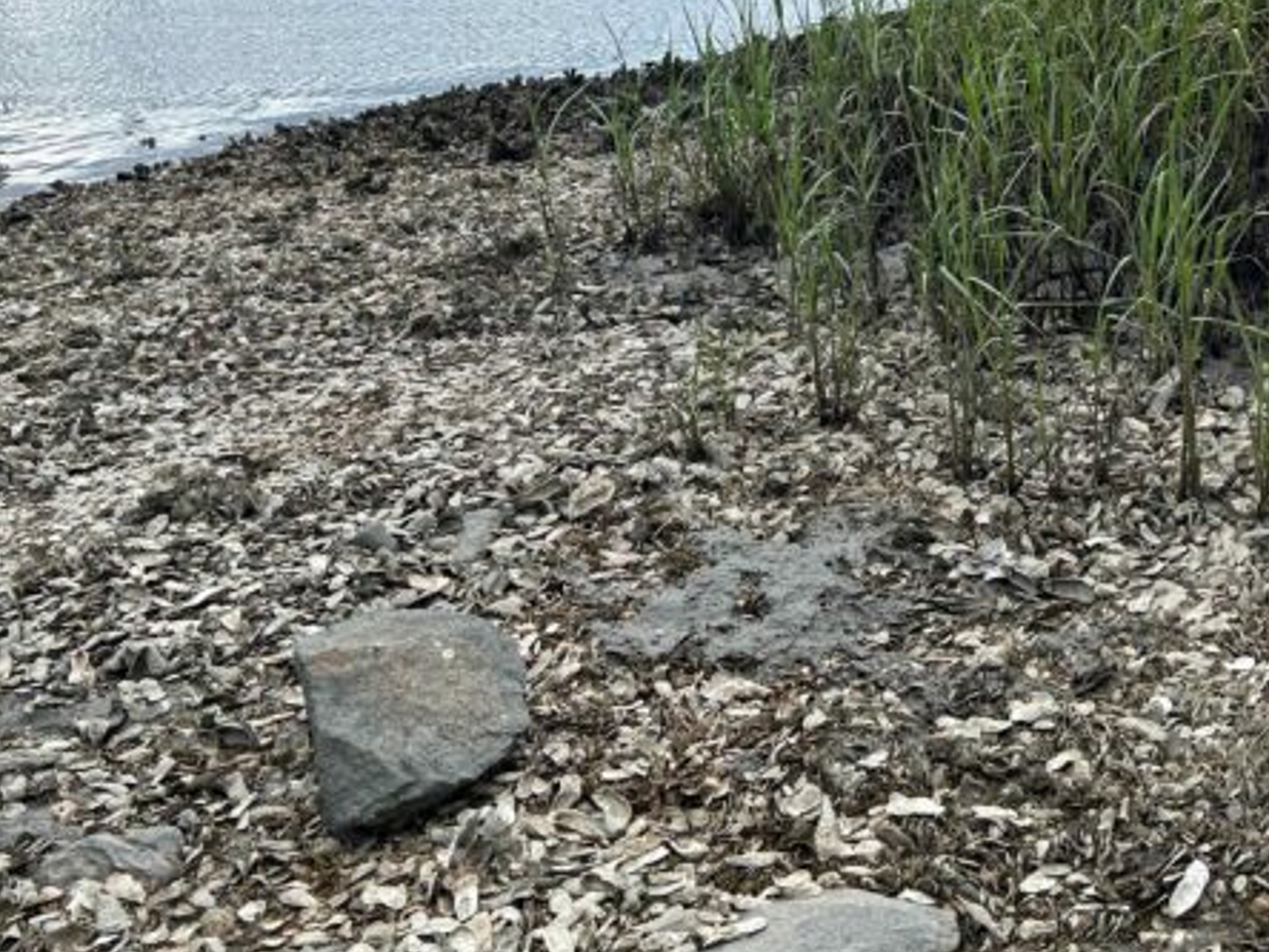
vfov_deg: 31.6
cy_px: 240
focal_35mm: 45
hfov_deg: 41.7
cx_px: 815
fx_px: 1650
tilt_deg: -15.2
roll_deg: -2.7
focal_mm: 5.7
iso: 50
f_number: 1.5
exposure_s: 1/2404
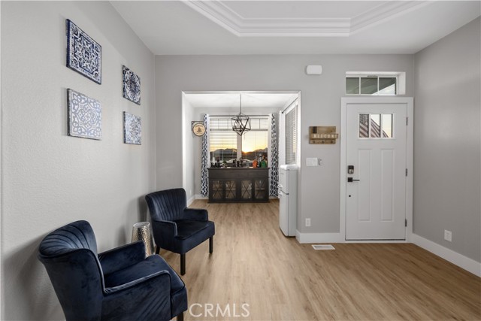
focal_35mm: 14
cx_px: 240
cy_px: 160
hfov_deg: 104.2
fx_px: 187
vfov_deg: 81.2
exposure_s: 1/4
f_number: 8
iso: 500
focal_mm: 14
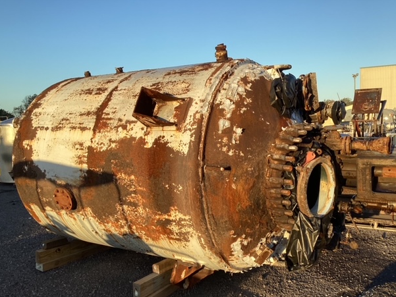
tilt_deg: -3.7
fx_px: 378
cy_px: 157
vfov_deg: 42.9
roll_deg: +0.0
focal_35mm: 33
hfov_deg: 55.3
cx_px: 194
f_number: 2.4
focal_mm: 3.3
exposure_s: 1/409
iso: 25
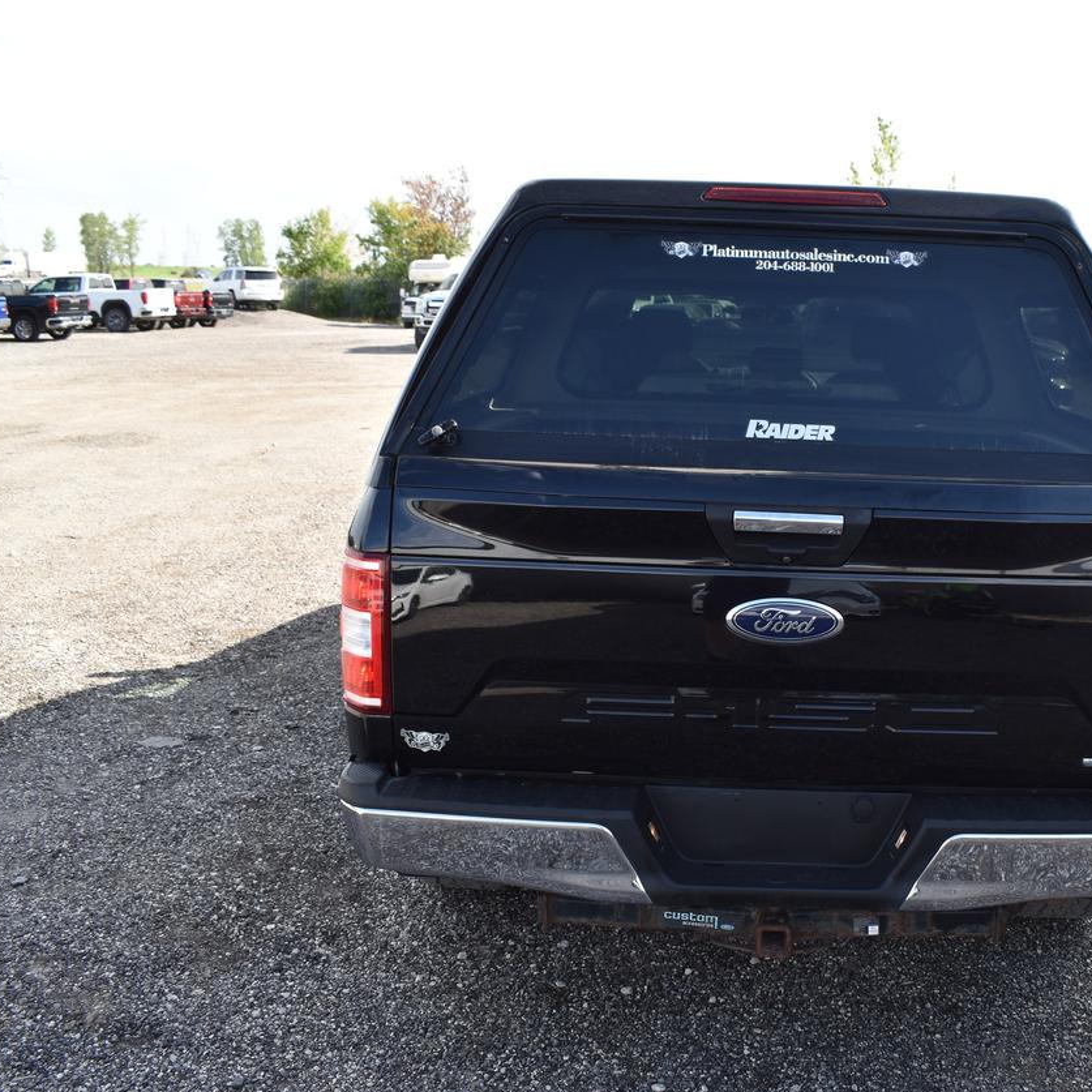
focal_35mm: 39
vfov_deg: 42.8
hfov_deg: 41.9
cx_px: 776
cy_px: 551
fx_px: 1392
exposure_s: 1/250
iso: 200
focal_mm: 20
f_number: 7.1
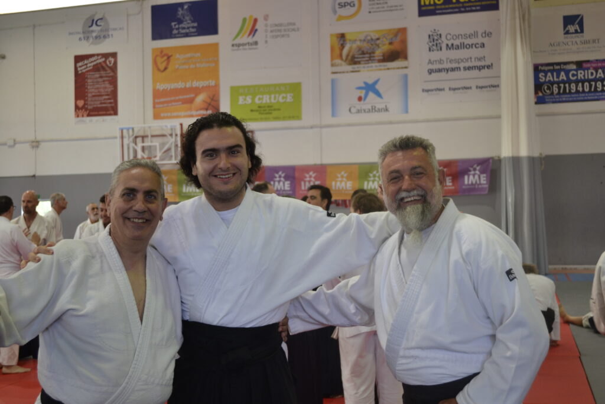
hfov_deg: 43.6
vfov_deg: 29.9
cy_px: 202
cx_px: 302
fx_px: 756
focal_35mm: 45
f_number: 4.5
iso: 400
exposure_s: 1/40
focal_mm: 30
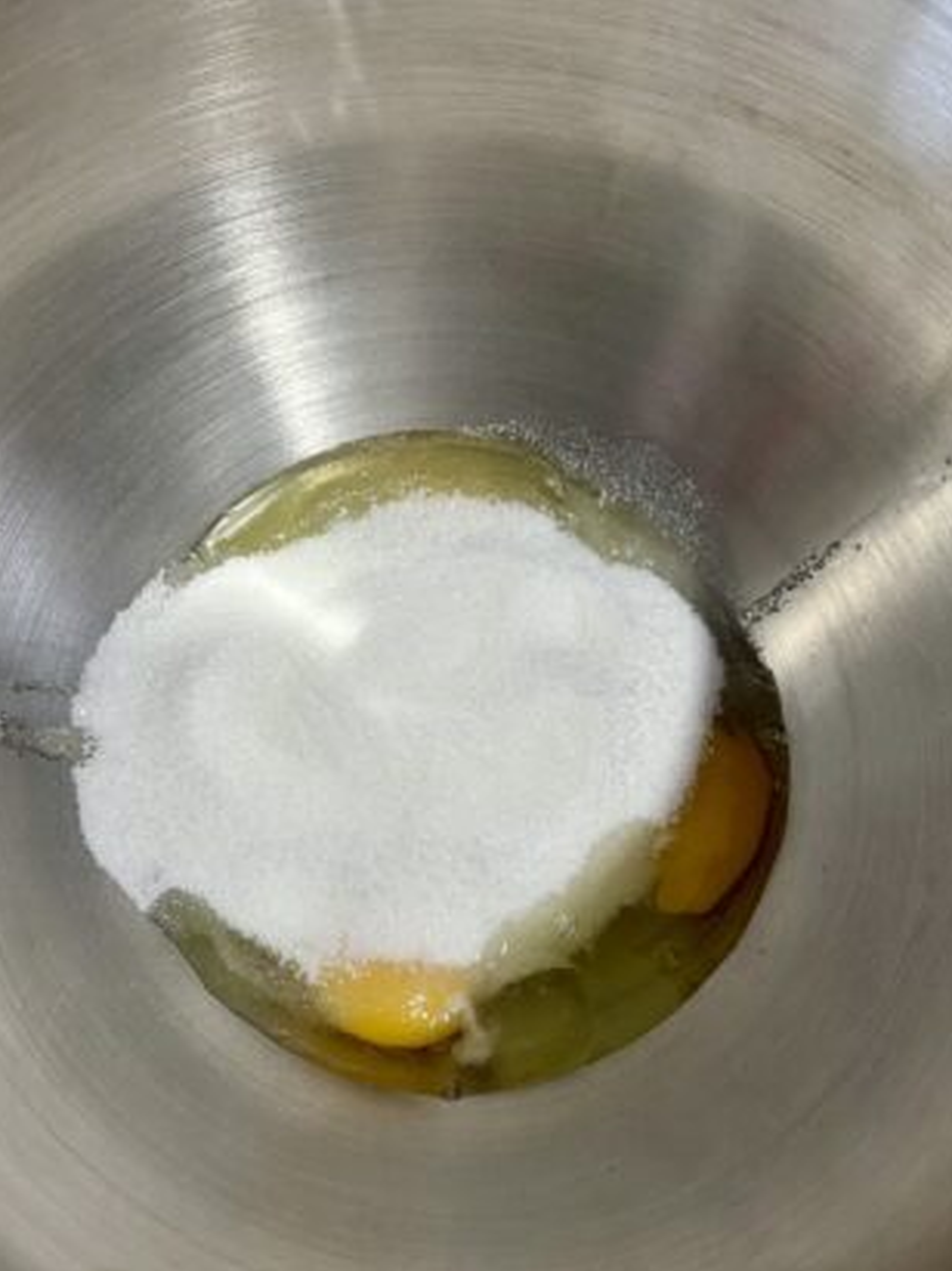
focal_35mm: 27
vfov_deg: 65.3
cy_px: 654
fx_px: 991
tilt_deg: -68.2
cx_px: 476
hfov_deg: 51.3
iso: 125
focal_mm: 5.7
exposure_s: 1/100
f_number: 1.5
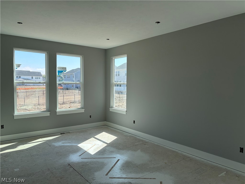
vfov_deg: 53.1
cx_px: 122
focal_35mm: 26
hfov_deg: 67.3
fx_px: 184
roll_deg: -0.6
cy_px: 92
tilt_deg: -2.9
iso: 64
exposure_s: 1/1517
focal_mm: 5.96
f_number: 1.6
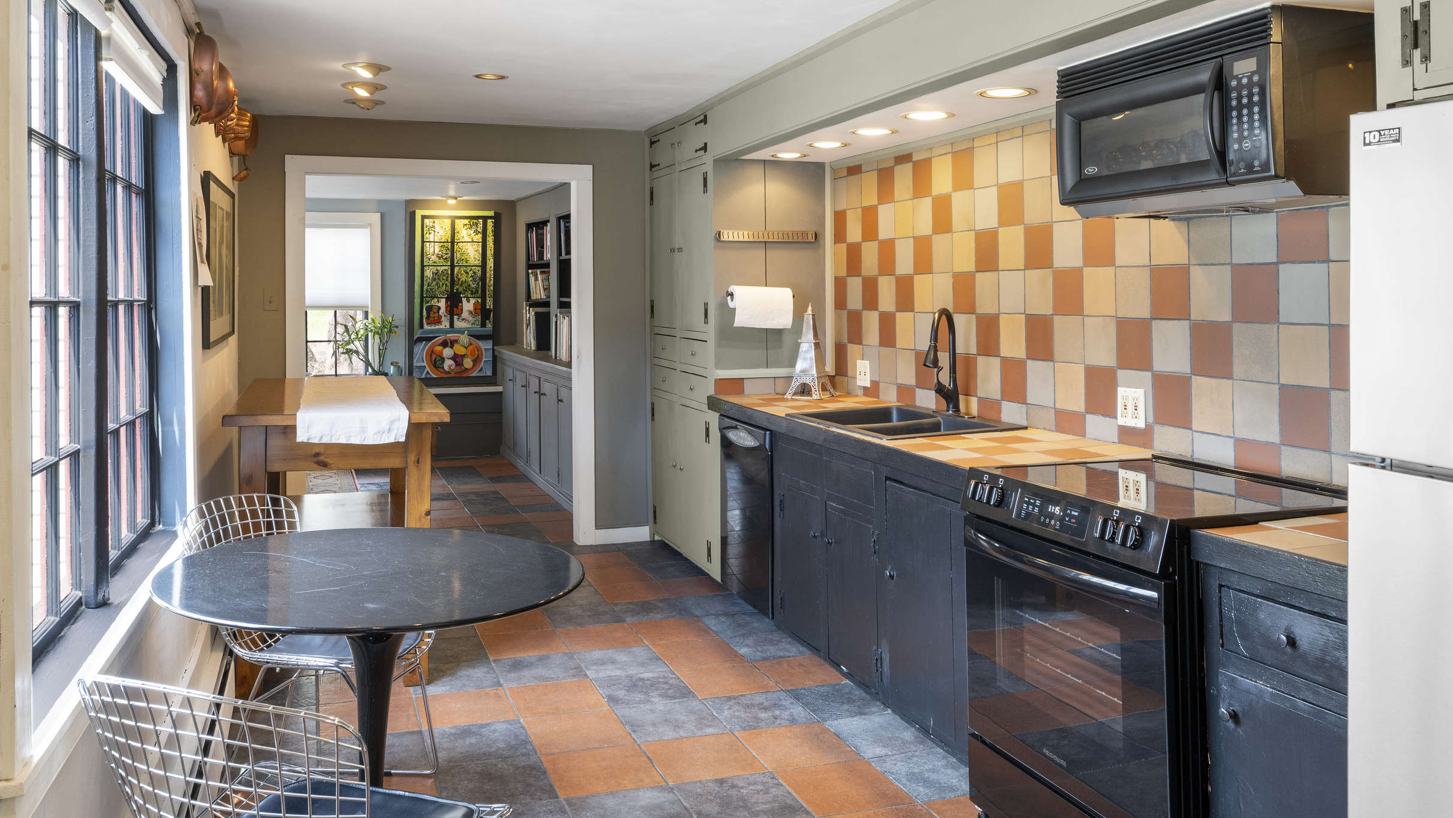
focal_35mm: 28
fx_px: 1079
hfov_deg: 67.9
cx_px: 702
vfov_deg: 41.1
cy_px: 295
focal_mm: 21
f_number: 9
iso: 320
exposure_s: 1/6
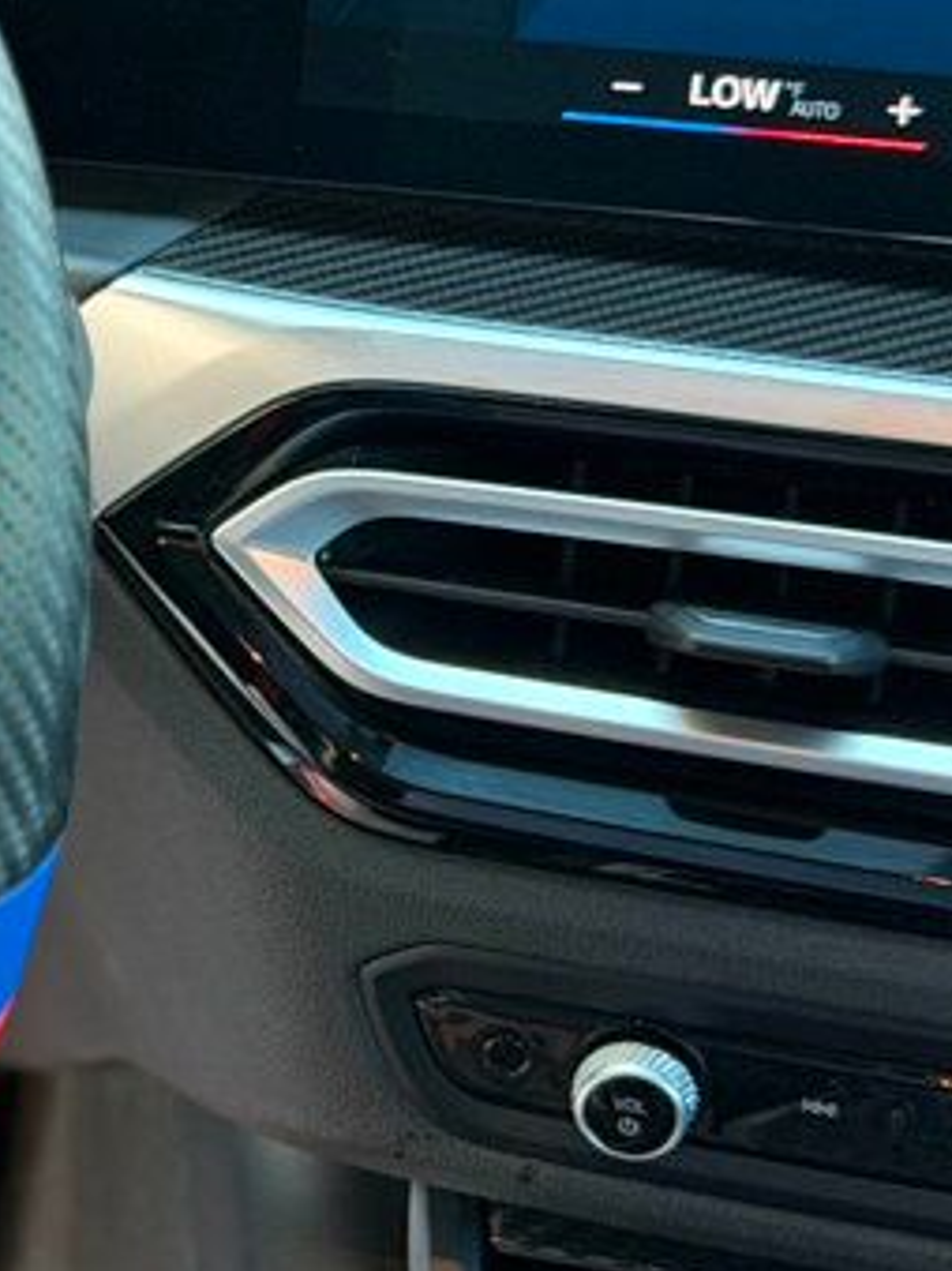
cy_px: 446
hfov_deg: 9.7
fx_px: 5320
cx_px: -757
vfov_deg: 13.6
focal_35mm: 145
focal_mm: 6.76
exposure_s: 1/35
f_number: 1.78
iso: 250
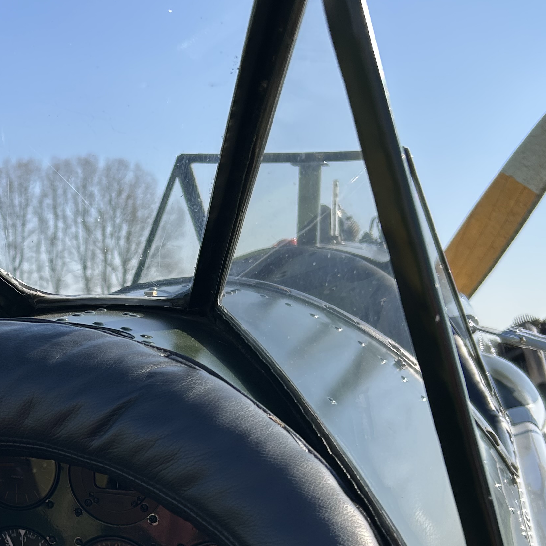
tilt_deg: -5.2
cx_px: 23
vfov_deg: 29.7
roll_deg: -1.7
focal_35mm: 56
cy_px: 454
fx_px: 999
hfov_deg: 28.9
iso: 50
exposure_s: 1/2165
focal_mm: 5.7
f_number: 1.5
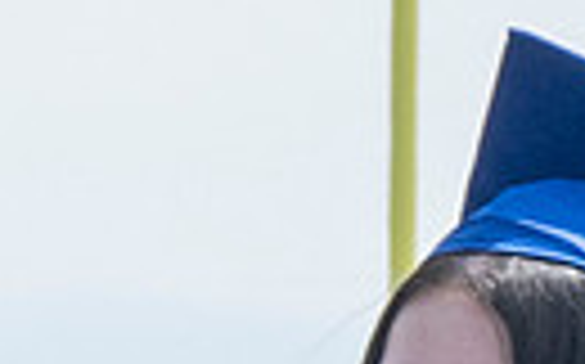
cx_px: -1103
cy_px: 1230
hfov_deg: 1.6
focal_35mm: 1290
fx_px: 20549
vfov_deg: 1.0
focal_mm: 70
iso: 200
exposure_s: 1/250
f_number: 13
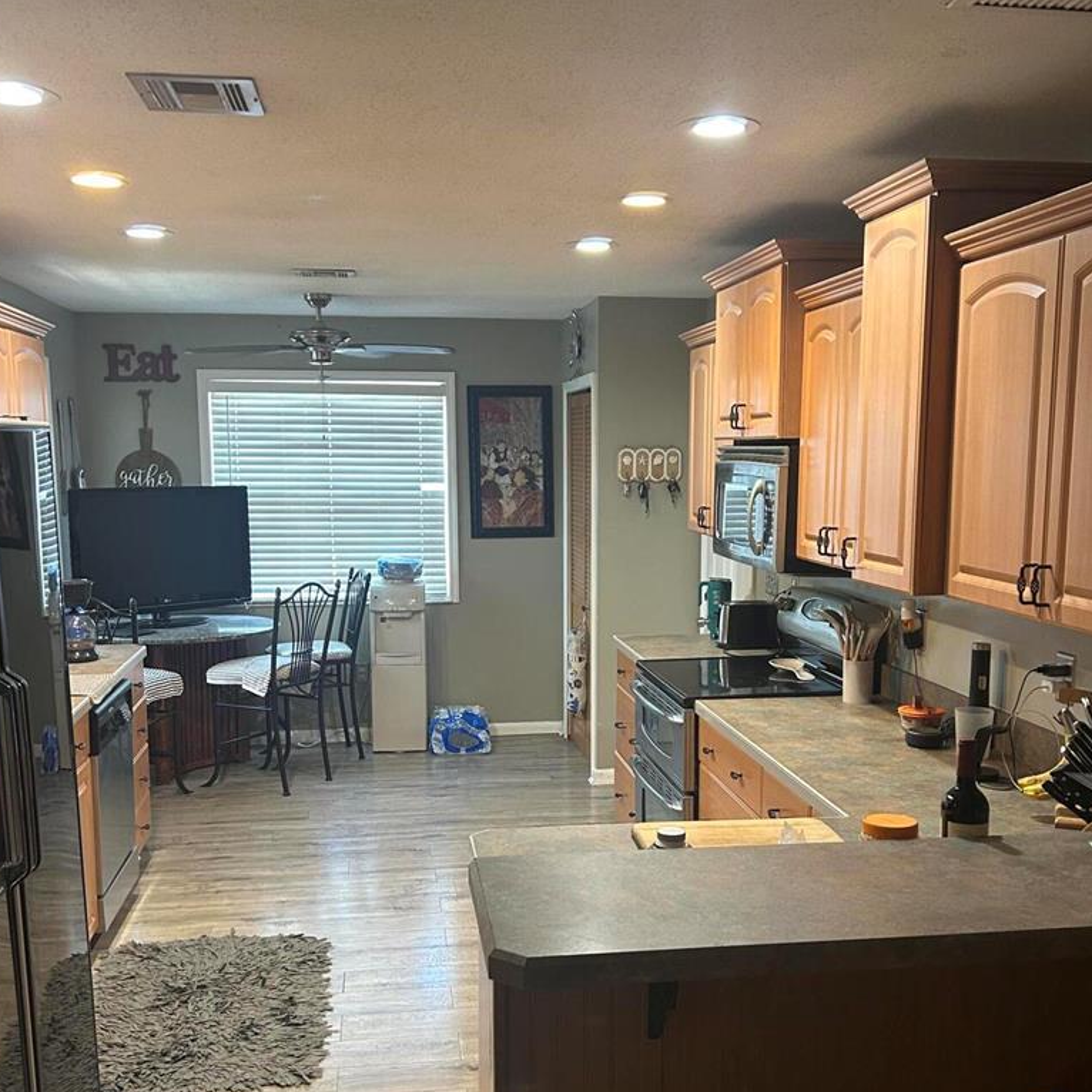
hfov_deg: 46.0
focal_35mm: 36
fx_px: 1285
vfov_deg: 45.9
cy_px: 639
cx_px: 575
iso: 250
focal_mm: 5.7
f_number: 1.5
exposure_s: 1/60
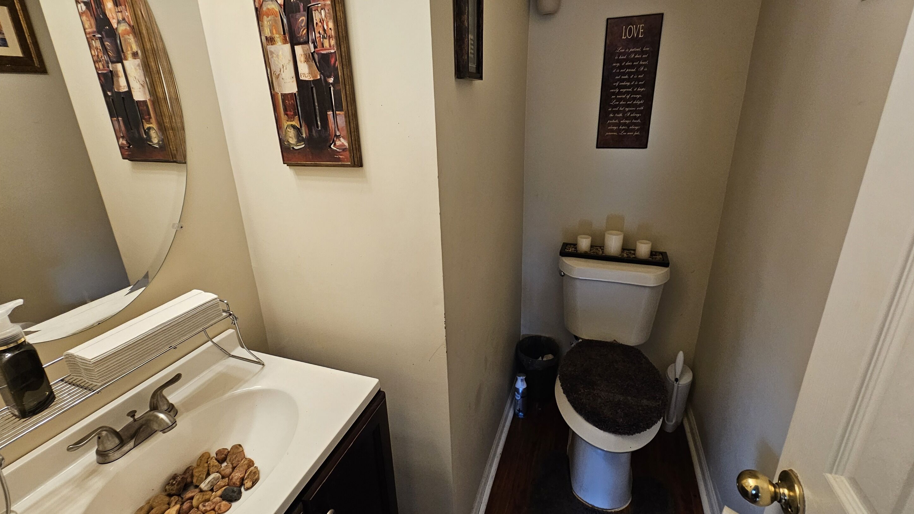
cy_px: 237
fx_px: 364
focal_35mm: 15
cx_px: 444
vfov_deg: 70.4
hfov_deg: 103.0
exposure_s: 1/60
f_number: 2.2
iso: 160
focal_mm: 2.2
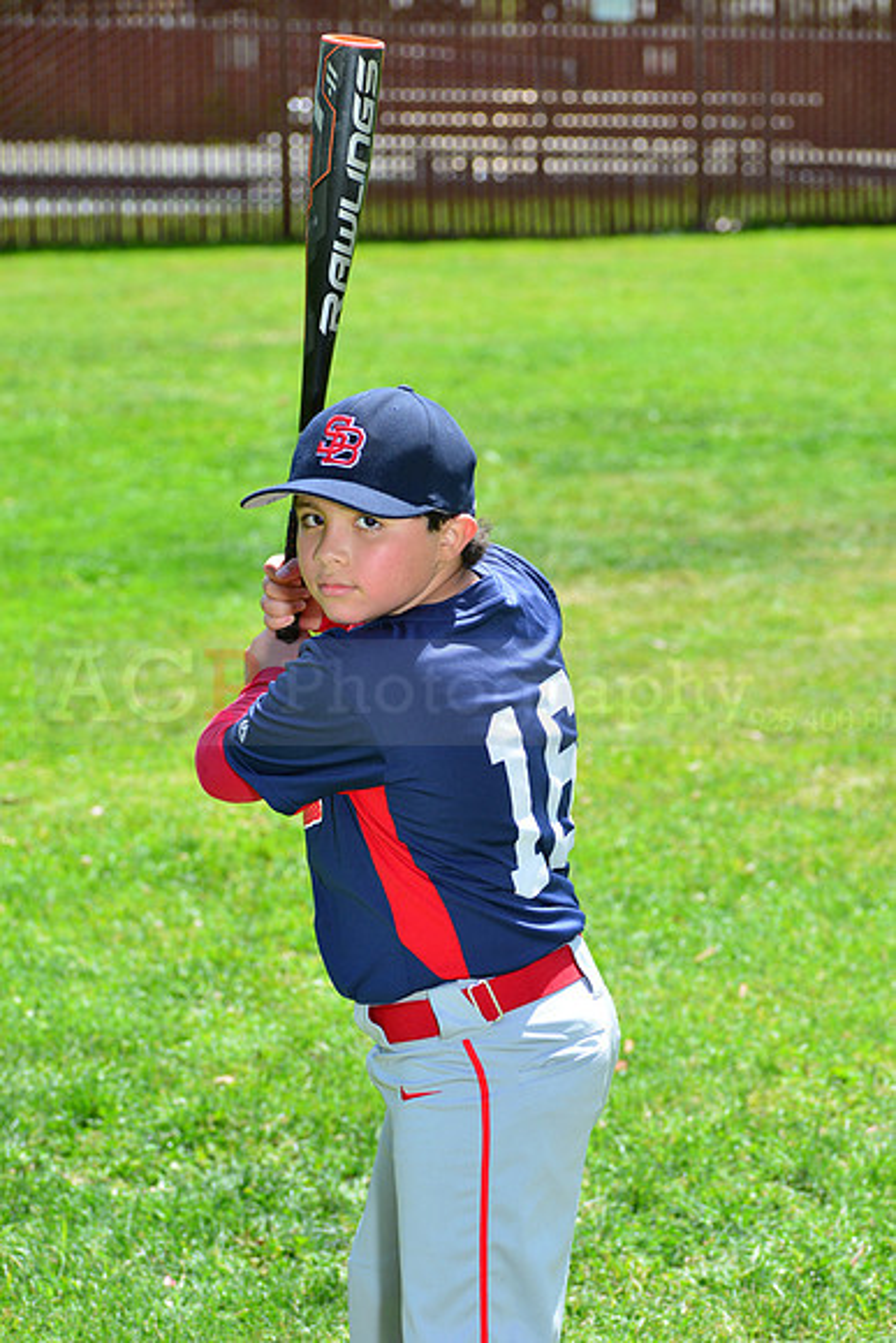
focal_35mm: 116
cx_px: 448
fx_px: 4328
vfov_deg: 17.6
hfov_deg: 11.8
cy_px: 672
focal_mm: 116
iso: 200
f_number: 8
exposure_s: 1/200
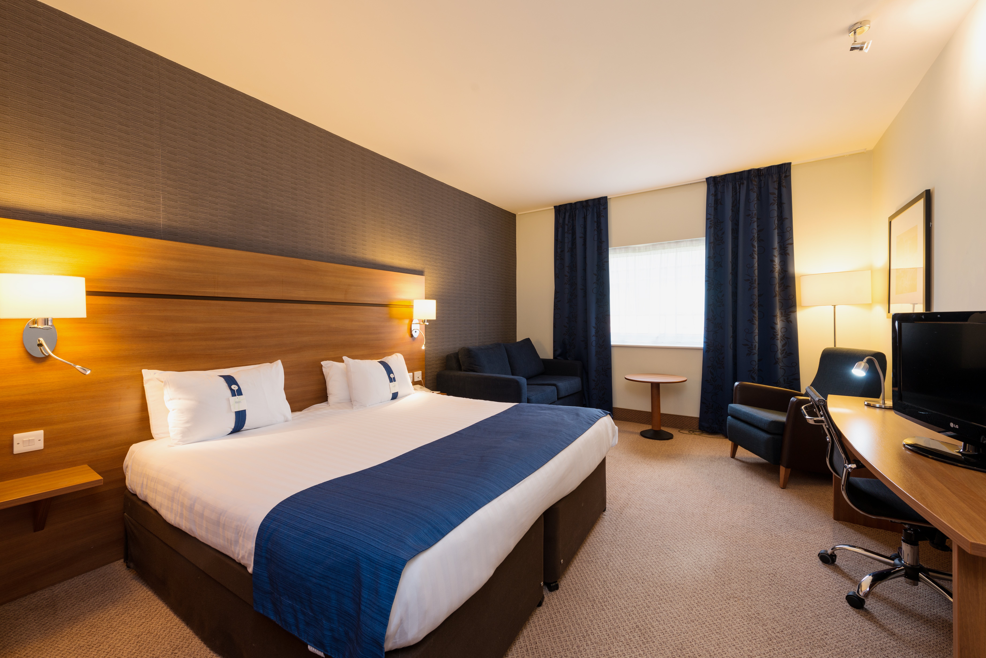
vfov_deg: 81.2
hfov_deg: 104.2
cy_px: 329
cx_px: 493
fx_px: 384
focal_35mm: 14
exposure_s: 1/5
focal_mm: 14
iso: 200
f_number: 8
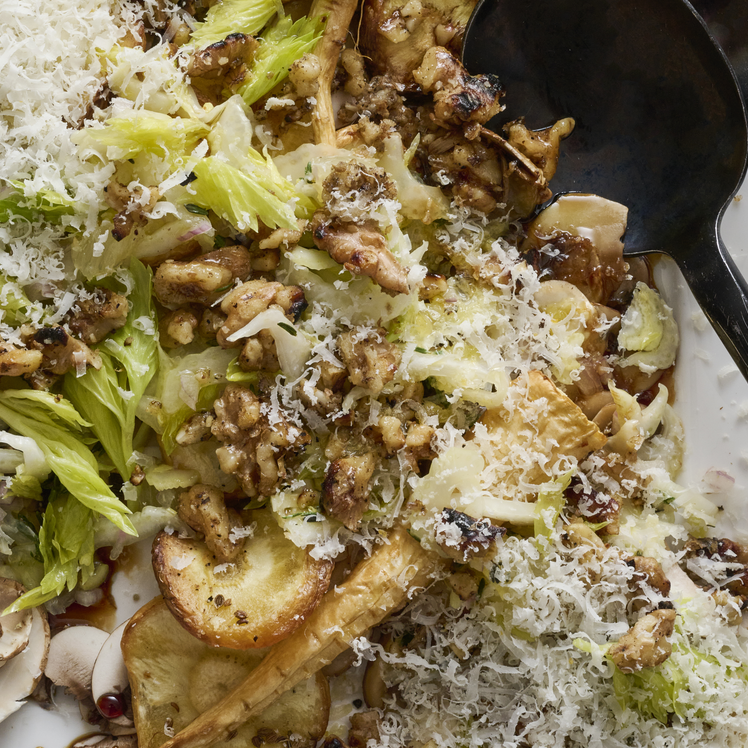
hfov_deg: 16.6
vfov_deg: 16.4
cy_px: 125
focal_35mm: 105
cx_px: 266
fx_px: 2567
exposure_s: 1/160
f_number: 22
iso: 200
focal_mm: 58
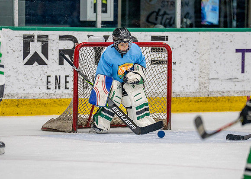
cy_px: 106
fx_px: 2190
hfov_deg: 6.6
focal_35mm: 307
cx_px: 104
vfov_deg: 4.7
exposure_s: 1/1250
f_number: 2.8
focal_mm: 200
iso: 1000
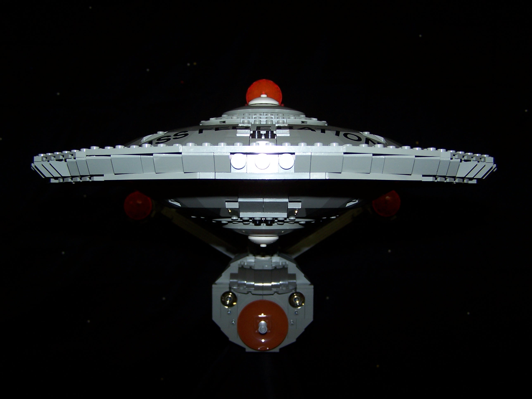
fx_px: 584
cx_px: 266
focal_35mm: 38
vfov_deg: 37.7
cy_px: 200
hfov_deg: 49.0
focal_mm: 6.3
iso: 80
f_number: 2.8
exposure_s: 1/60
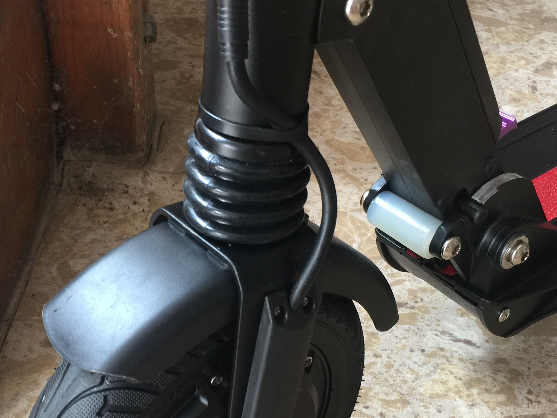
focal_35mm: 48
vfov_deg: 29.9
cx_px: 239
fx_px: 772
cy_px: 296
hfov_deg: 39.6
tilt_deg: -45.8
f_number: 2.2
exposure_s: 1/17
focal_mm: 4.15
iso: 40
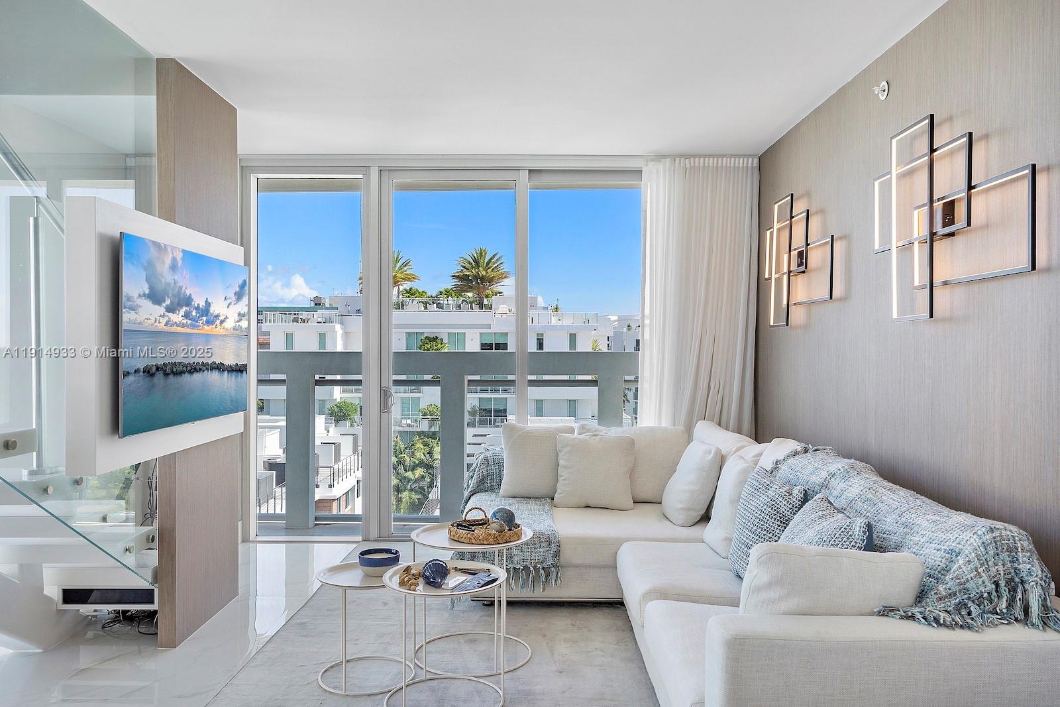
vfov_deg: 47.9
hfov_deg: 67.4
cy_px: 354
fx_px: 795
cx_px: 530
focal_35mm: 27
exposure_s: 1/400
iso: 640
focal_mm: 27
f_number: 8
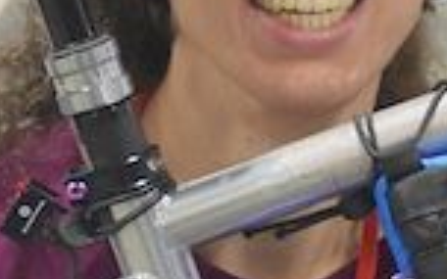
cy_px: 289
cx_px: 656
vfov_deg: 4.3
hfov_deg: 6.8
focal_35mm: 307
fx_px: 3740
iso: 800
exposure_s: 1/60
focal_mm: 20
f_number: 1.7
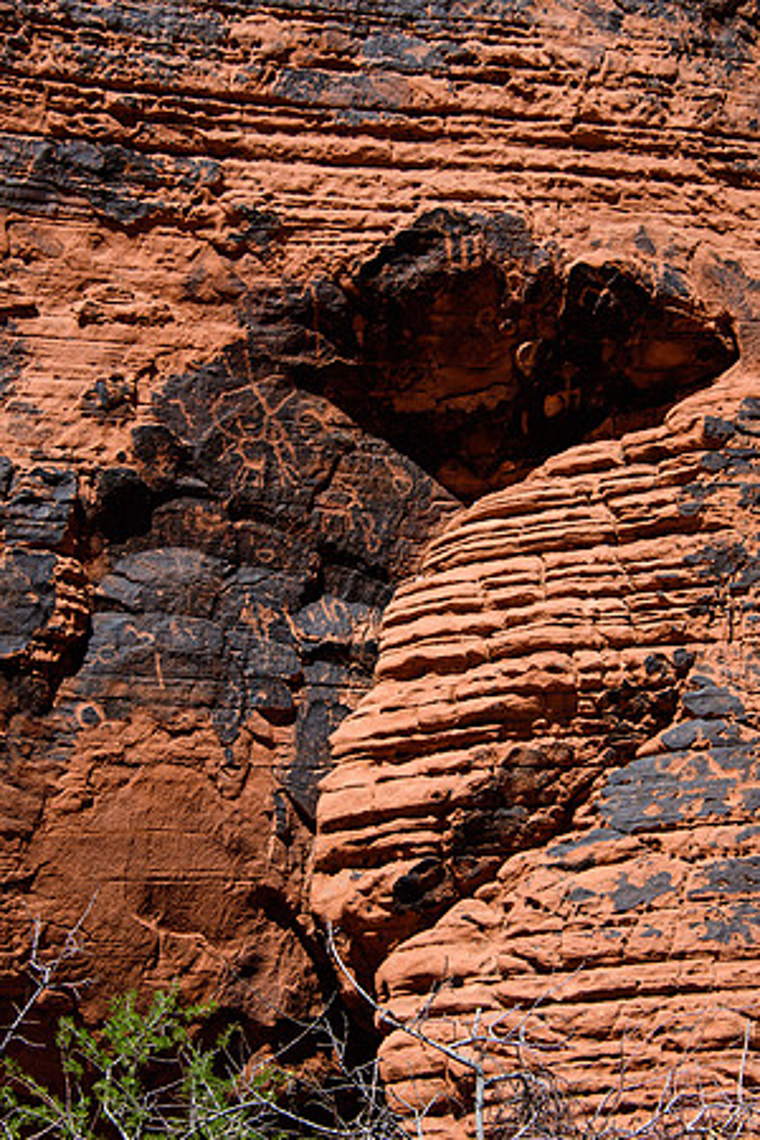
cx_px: 380
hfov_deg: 13.0
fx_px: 3325
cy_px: 570
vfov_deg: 19.5
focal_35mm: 105
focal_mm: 70
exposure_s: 1/800
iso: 400
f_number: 5.6
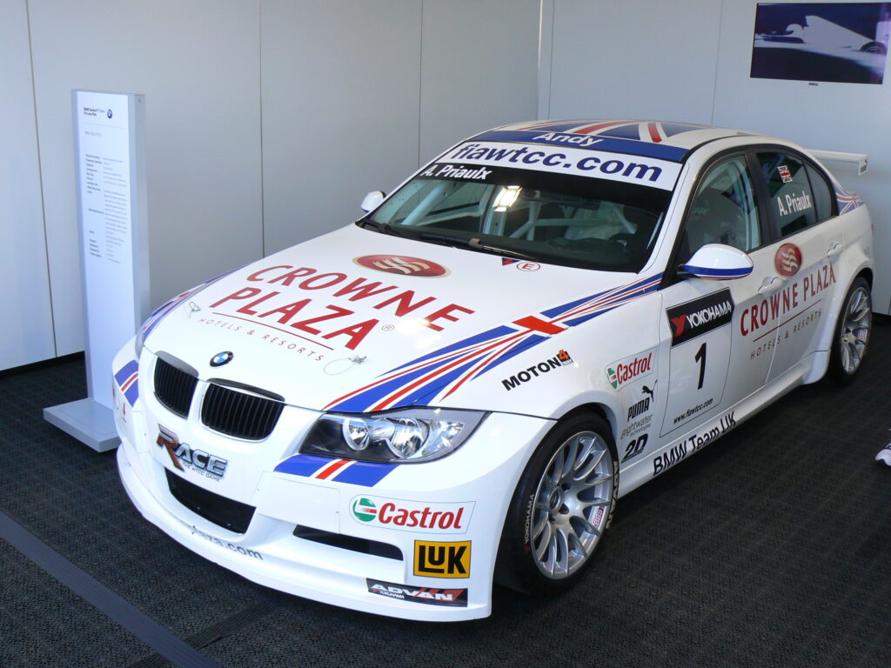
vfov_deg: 39.7
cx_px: 446
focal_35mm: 36
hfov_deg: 51.4
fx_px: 927
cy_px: 334
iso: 80
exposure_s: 1/60
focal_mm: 6
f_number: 4
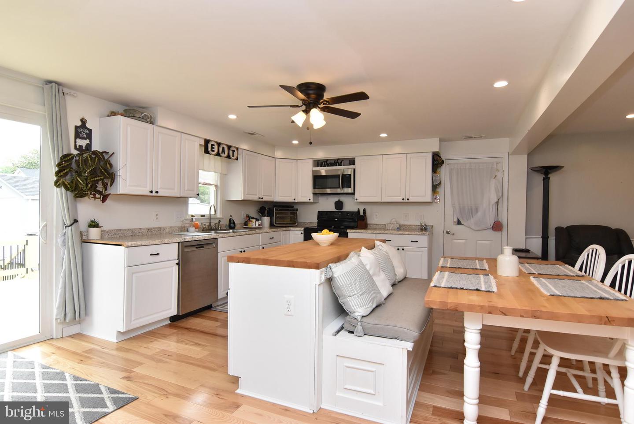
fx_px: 317
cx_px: 317
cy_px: 212
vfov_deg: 67.5
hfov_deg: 90.0
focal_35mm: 18
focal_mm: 12
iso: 800
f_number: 8
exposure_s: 1/125
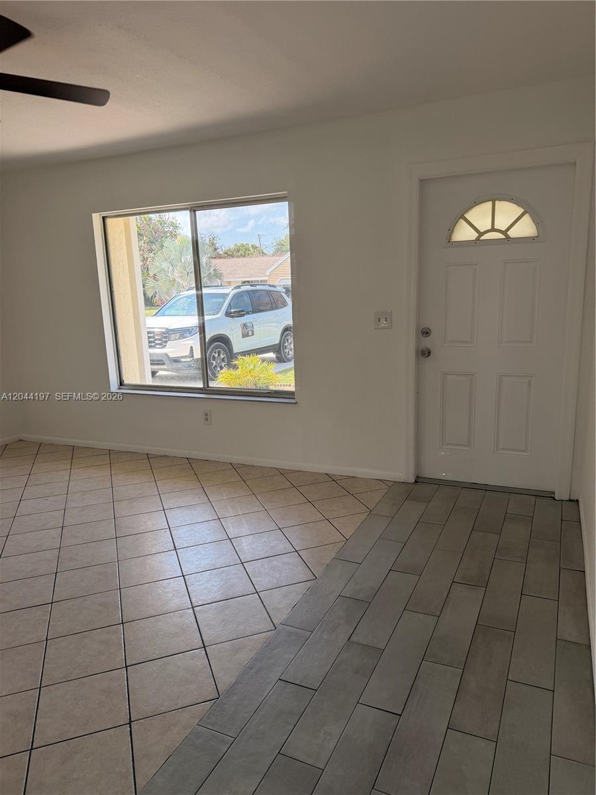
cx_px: 298
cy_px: 398
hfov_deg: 56.8
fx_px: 551
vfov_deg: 71.6
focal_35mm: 24
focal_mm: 6.76
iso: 100
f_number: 1.78
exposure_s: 1/456
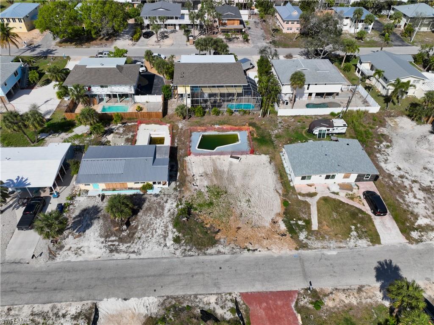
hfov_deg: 71.6
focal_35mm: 24
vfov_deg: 56.8
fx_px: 301
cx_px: 217
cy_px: 162
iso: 110
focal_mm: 12.29
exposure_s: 1/2000
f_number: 4.5
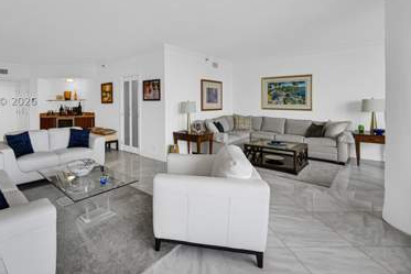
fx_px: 206
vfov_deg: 66.3
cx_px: 153
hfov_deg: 88.1
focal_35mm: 18
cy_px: 100
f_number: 4
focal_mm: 14
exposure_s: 1/60
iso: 100
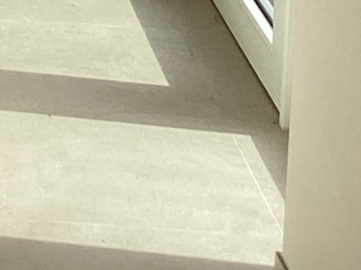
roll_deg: +0.1
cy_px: -348
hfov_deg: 10.5
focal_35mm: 169
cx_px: -411
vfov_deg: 8.2
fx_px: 1762
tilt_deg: -5.7
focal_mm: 3.3
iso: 25
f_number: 2.4
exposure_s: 1/468
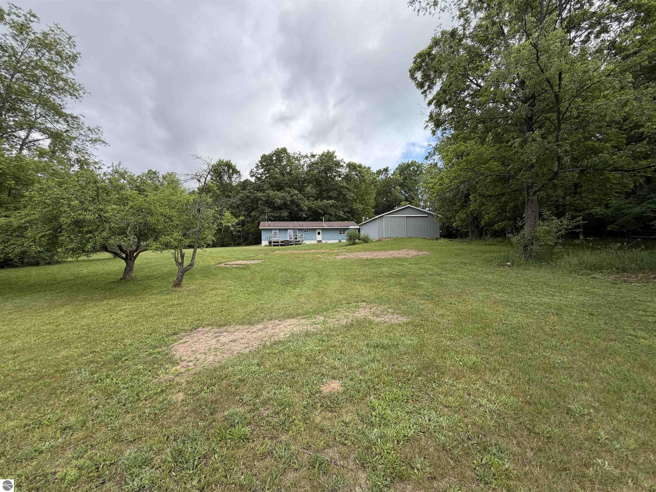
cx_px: 328
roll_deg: +1.7
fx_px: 265
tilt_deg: -0.1
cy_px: 246
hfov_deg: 102.1
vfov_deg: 85.7
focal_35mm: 14
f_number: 2.2
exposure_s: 1/506
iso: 40
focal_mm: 2.22
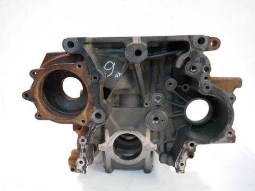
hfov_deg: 60.0
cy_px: 96
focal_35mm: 30
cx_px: 128
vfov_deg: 46.8
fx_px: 221
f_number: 3.5
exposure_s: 1/60
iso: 1600
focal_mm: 15
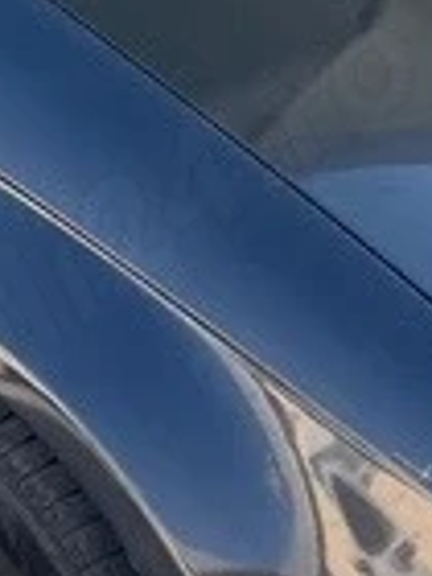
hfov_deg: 8.0
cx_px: 193
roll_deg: -4.3
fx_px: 3095
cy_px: -444
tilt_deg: -10.4
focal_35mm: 186
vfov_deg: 10.1
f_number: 1.6
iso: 50
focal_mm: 5.1
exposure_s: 1/1151
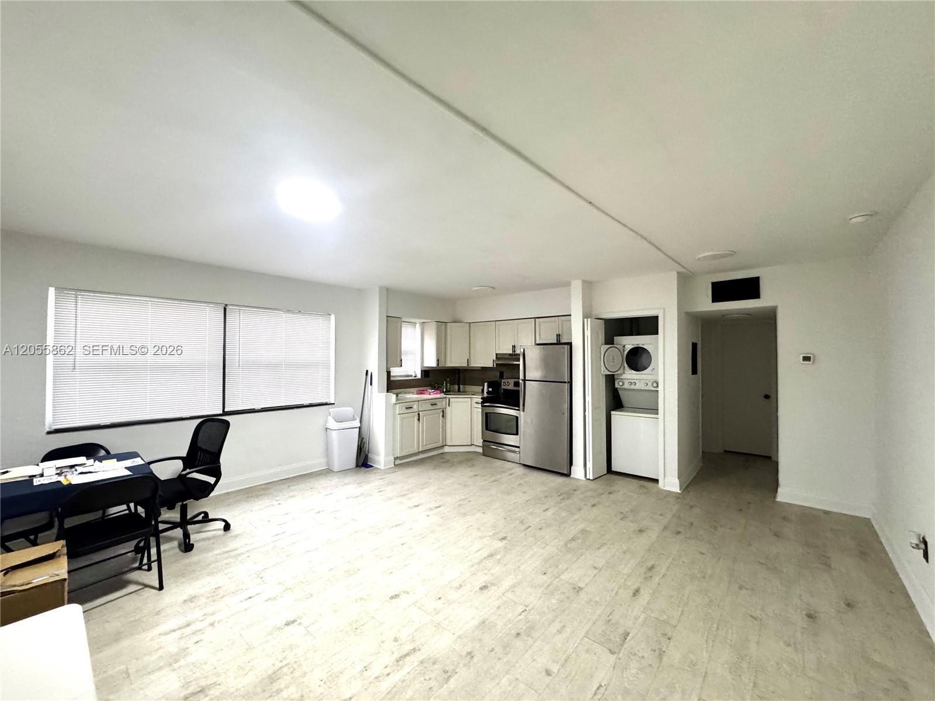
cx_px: 468
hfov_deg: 102.1
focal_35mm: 14
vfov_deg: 85.7
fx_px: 378
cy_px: 350
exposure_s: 1/60
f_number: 2.2
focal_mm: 2.22
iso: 400
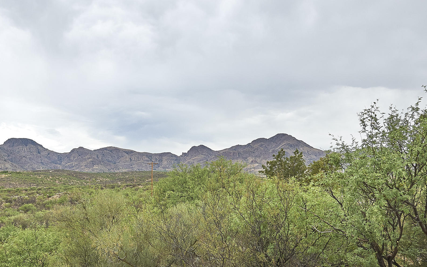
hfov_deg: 42.5
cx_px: 120
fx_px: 535
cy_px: 191
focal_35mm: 46
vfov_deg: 27.7
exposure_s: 1/125
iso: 200
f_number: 5.6
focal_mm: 24
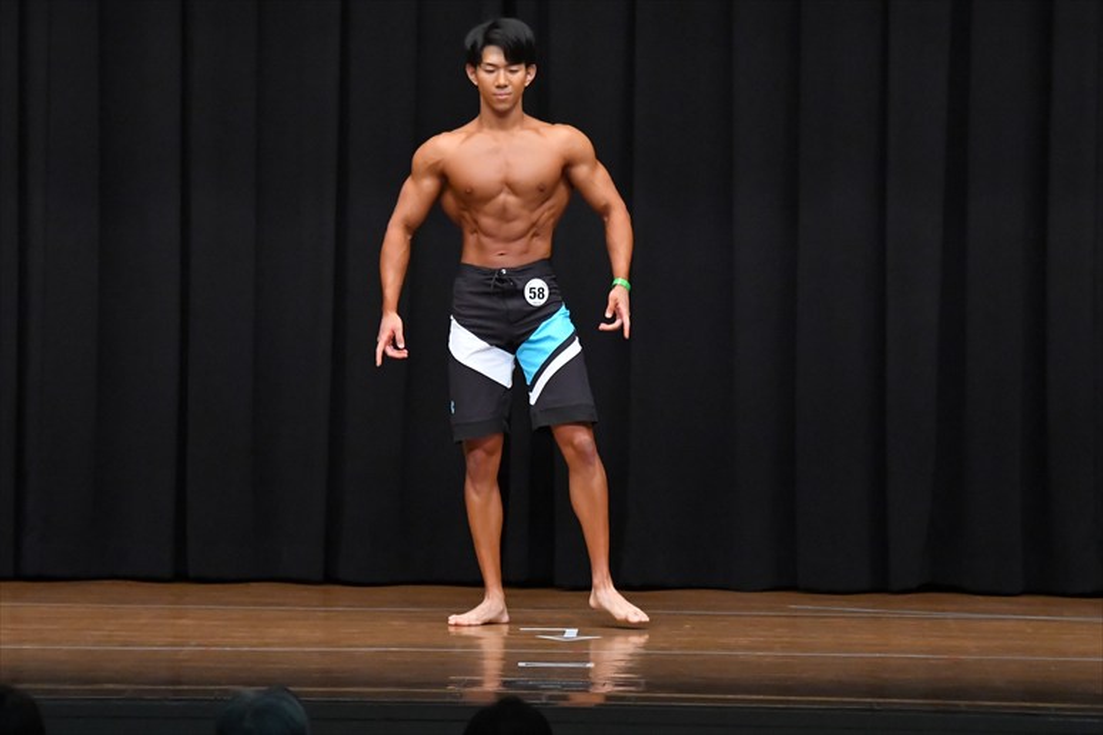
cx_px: 552
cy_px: 368
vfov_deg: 6.1
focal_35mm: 225
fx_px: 6890
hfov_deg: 9.2
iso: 8000
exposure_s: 1/400
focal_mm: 150
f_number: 5.6
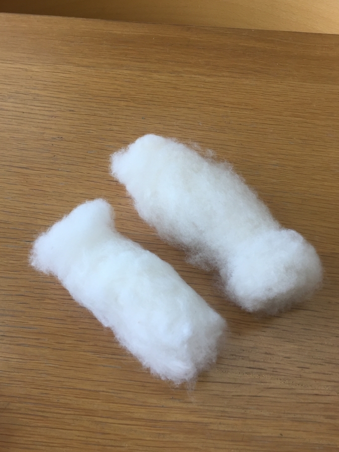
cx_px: 155
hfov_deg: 42.9
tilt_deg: -57.6
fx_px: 431
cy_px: 210
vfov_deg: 55.3
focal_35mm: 33
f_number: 2.2
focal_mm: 4.15
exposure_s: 1/100
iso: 50
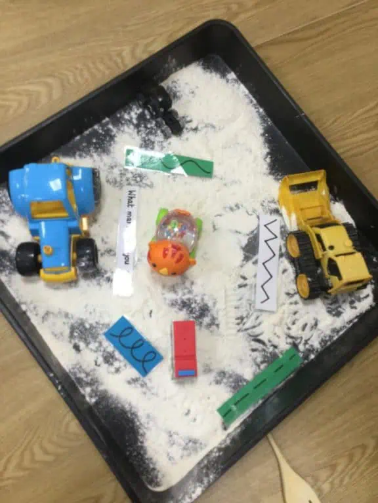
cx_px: 189
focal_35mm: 31
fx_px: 451
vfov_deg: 58.4
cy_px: 252
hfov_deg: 45.4
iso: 80
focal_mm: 3.3
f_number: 2.4
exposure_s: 1/33
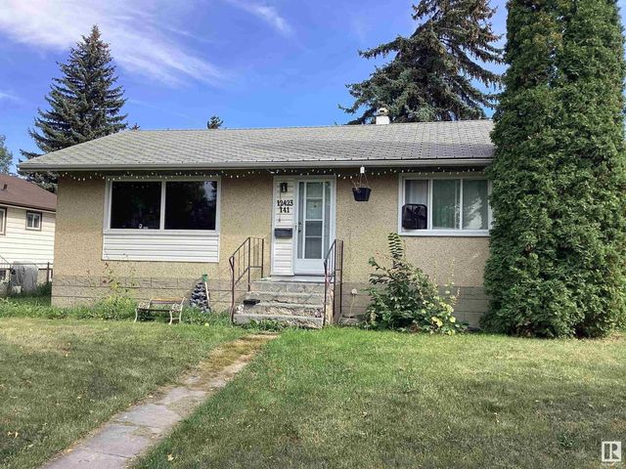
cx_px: 313
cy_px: 234
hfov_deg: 58.4
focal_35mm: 31
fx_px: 561
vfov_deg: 45.4
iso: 25
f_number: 2.4
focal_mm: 3.3
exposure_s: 1/536
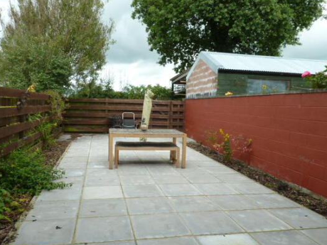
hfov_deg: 63.4
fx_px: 264
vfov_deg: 49.6
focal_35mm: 28
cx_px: 151
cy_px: 136
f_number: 4
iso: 100
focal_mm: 4.1
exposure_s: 1/200
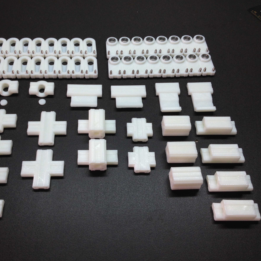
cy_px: 131
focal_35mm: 42
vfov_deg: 40.0
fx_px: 358
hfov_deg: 39.9
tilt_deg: -55.5
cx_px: 109
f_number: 2.4
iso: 64
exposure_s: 1/60
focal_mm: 4.28
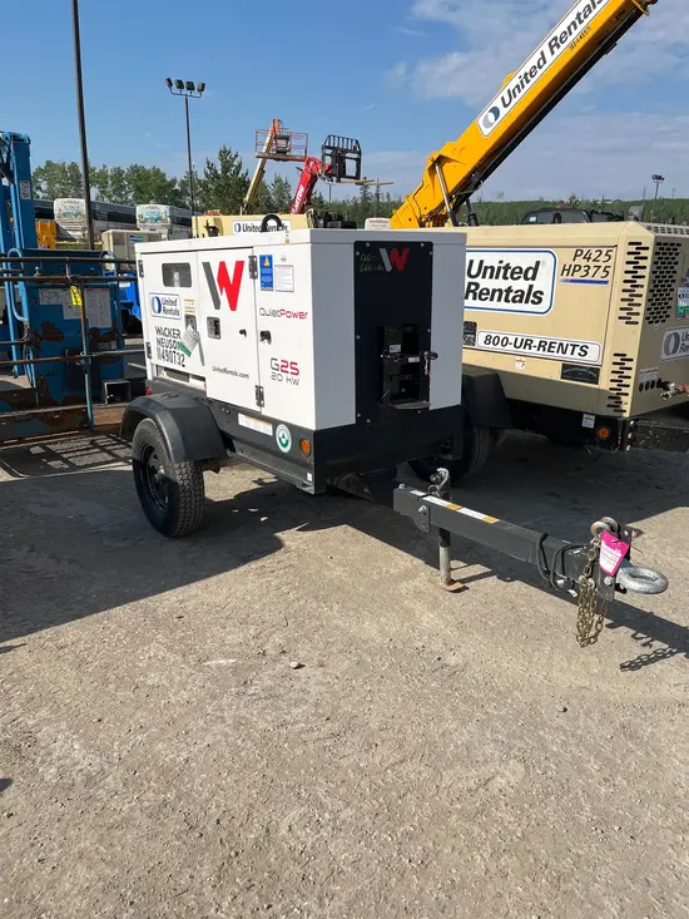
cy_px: 460
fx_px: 690
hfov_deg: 53.1
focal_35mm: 26
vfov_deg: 67.3
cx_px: 344
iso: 50
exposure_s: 1/4651
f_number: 1.6
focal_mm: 5.1
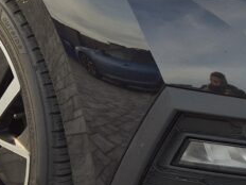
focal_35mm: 107
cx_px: 184
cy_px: 34
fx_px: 760
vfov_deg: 13.8
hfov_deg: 18.3
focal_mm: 5.4
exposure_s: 1/180
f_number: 1.8
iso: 32
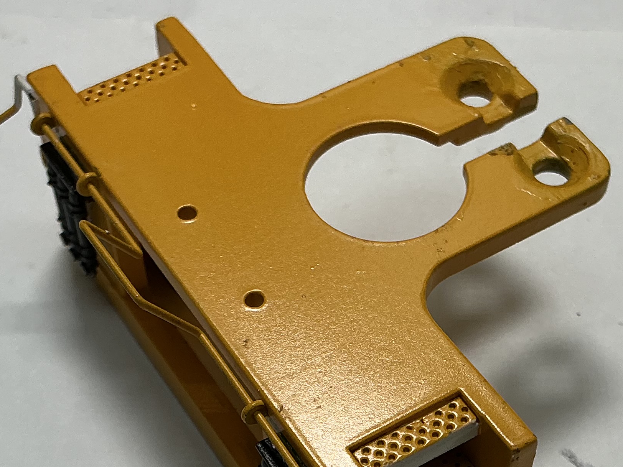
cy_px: 487
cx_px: 323
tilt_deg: -58.0
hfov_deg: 27.0
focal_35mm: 72
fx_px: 1296
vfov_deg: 19.7
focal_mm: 3
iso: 25
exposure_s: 1/270
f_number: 1.8
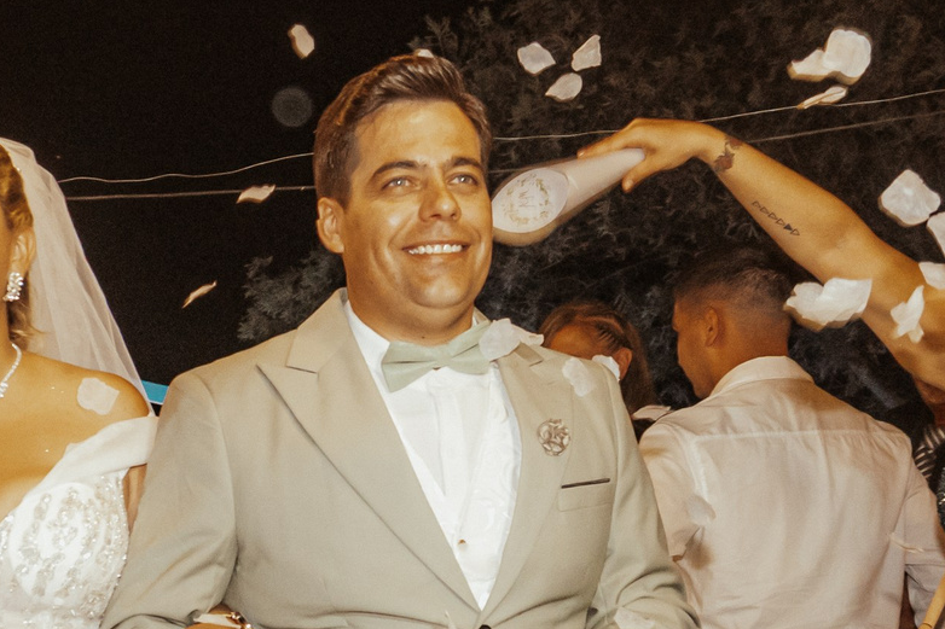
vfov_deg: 16.4
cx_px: 184
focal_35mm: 82
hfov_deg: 24.4
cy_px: 569
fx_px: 2152
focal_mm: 16
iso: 1000
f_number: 3.5
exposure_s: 1/125
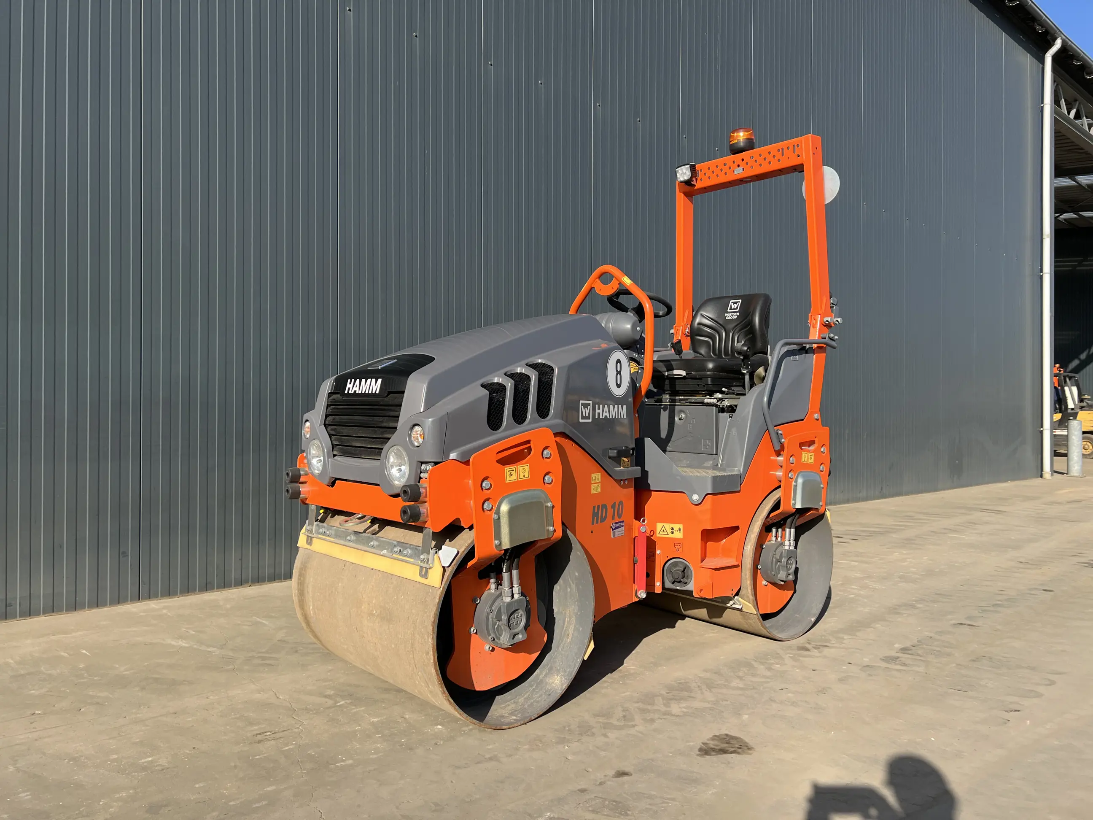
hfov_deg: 67.3
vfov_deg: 53.1
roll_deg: -0.4
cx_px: 546
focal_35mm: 26
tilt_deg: -0.1
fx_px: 821
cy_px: 410
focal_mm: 5.7
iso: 50
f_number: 1.5
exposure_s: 1/2299
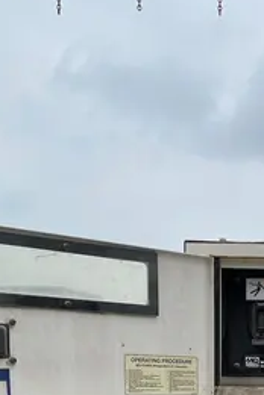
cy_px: 461
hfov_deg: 17.2
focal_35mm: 76
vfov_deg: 24.4
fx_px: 836
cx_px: 305
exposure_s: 1/2618
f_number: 1.6
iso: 32
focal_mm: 4.2
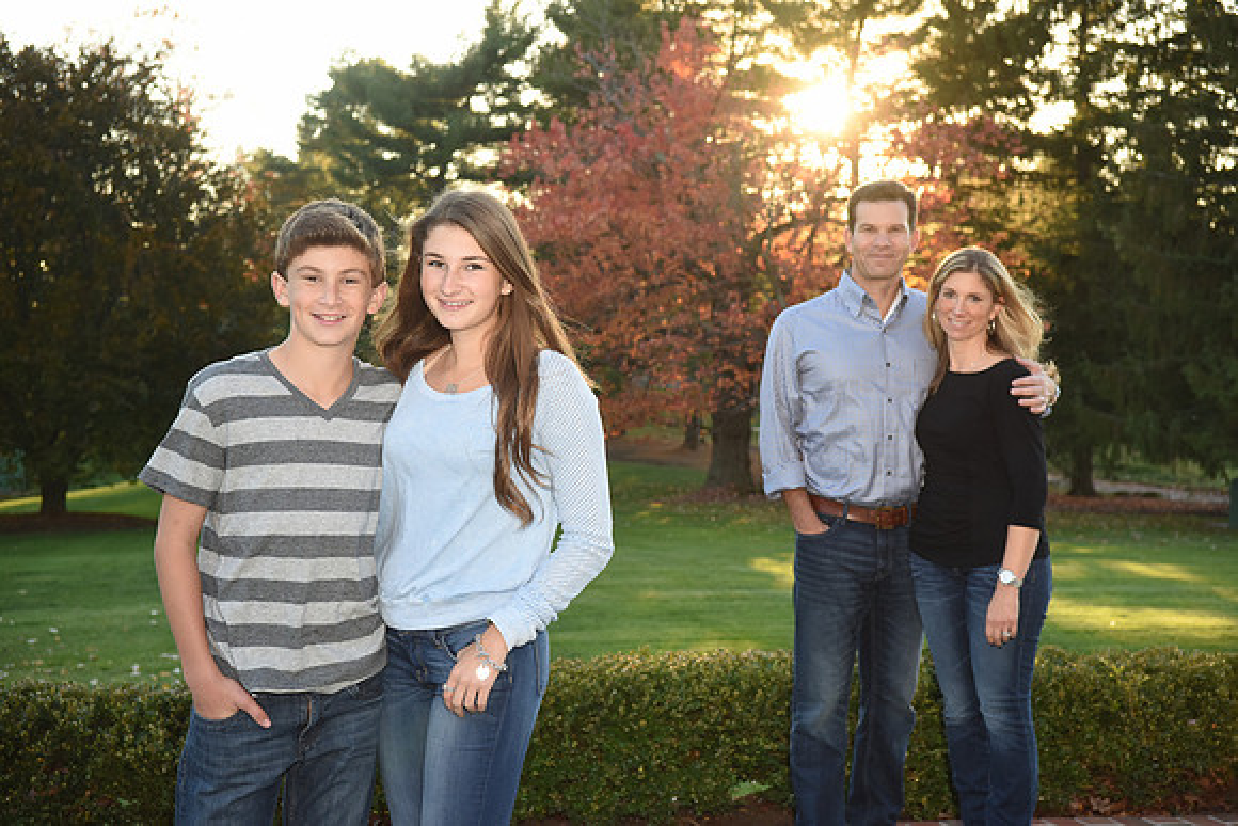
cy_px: 413
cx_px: 619
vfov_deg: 24.6
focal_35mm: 55
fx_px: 1892
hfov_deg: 36.2
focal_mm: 55
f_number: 6.3
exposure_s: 1/200
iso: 640
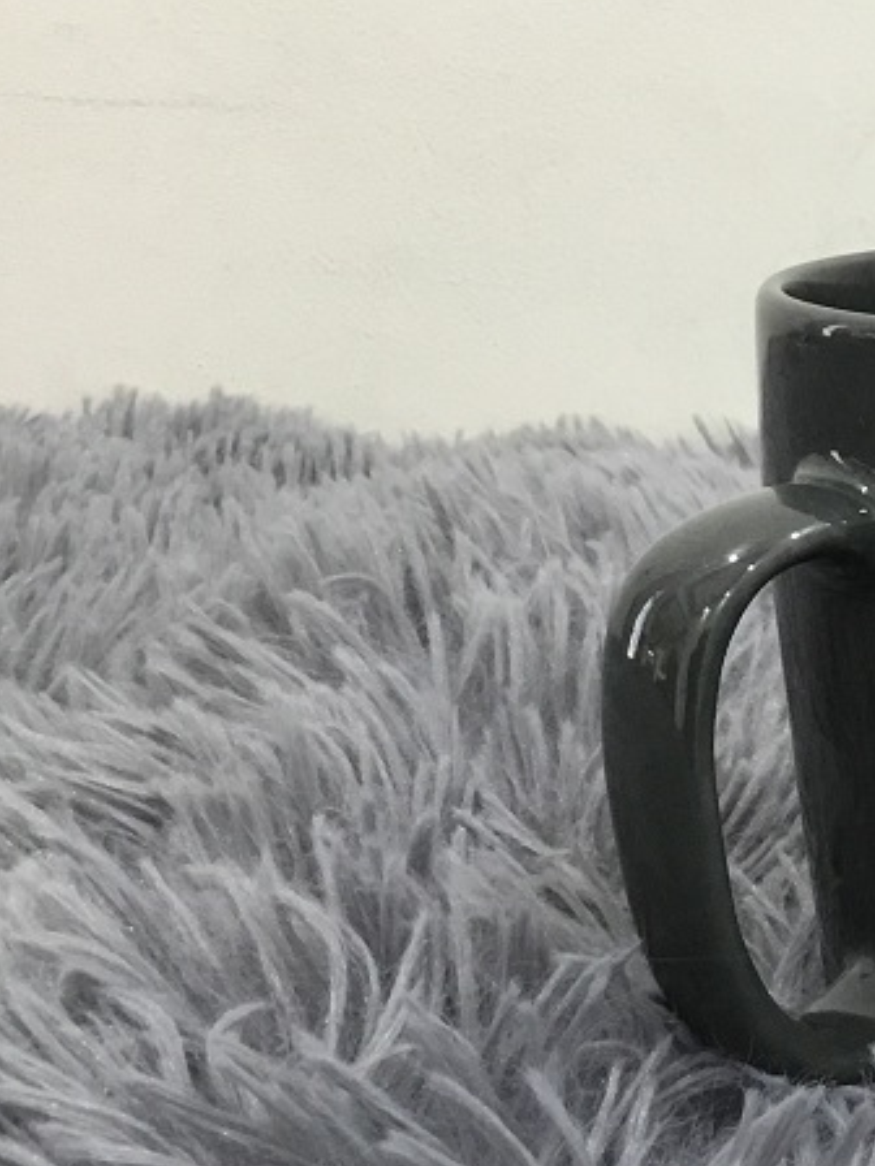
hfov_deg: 16.7
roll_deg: -0.9
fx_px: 2797
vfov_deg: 23.5
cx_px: 1151
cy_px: 679
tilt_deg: -17.7
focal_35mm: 83
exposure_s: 1/33
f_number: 2.4
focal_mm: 3.3
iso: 125
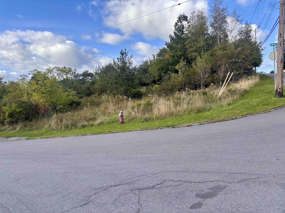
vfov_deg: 53.1
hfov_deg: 67.3
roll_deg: -1.3
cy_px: 106
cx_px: 142
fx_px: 214
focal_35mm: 26
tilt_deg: -2.5
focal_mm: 5.96
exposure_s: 1/1047
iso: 50
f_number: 1.6
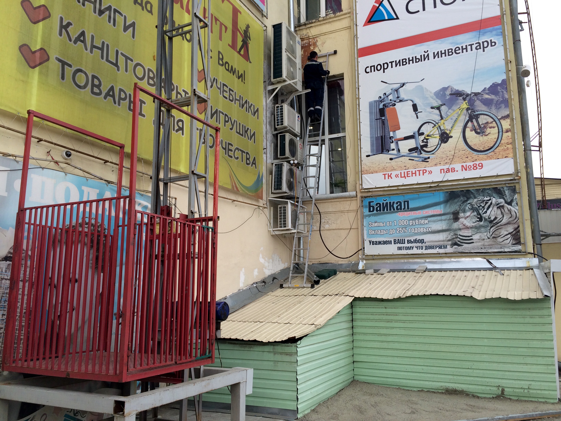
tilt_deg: +8.2
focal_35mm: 29
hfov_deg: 61.7
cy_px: 210
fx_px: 470
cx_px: 280
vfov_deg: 48.2
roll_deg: +1.0
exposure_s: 1/125
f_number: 2.2
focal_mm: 4.15
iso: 32
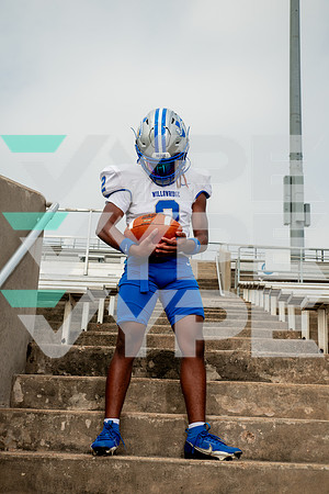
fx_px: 658
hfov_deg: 28.1
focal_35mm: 48
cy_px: 247
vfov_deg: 41.1
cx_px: 164
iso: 125
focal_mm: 48
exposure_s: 1/400
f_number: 7.1
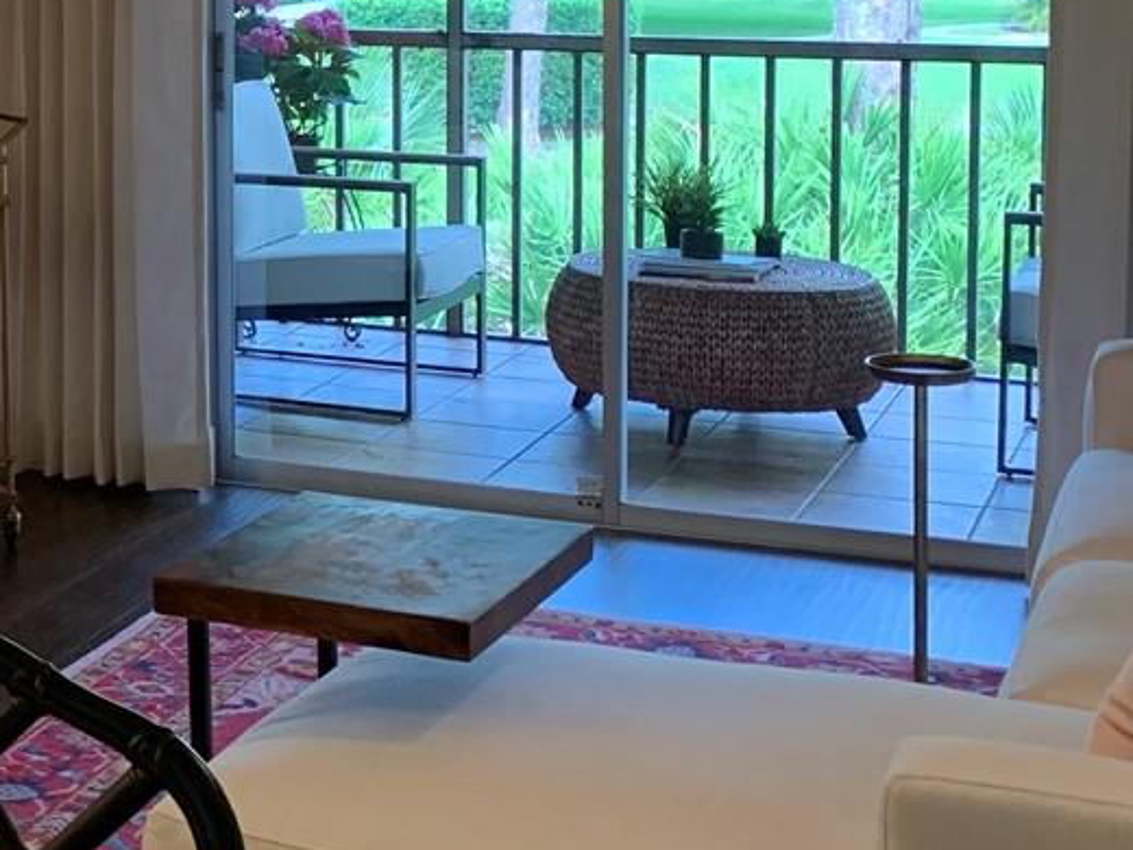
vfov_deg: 18.1
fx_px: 2618
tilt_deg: -3.3
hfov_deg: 22.2
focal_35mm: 80
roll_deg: -0.5
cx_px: -296
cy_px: 54
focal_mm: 4.25
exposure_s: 1/60
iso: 125
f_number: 1.8
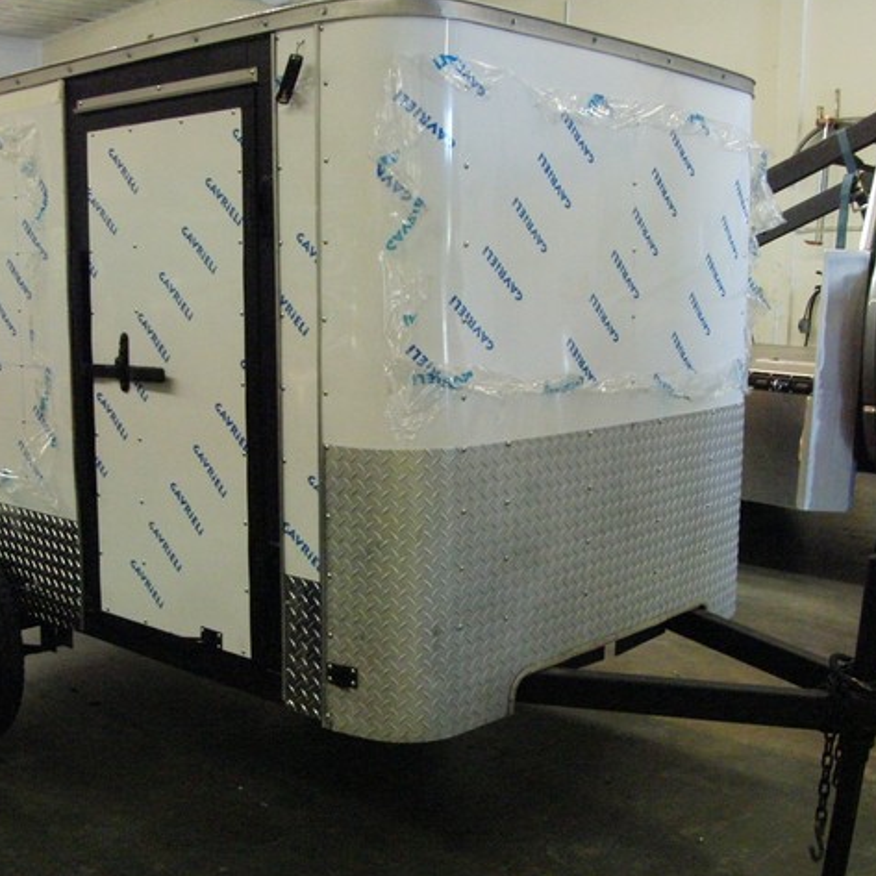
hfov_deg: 48.4
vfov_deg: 48.4
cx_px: 394
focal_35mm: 34
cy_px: 460
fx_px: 973
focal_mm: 4.6
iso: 800
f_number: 2.8
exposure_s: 1/80
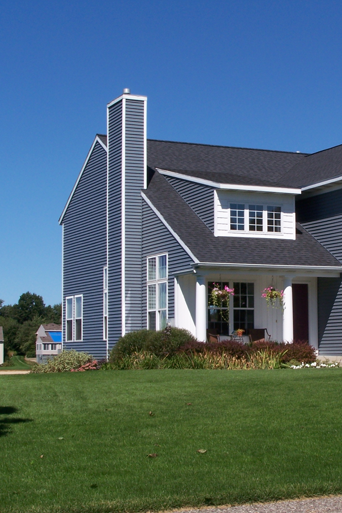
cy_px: 257
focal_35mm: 82
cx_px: 309
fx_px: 1168
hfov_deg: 16.4
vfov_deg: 24.8
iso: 80
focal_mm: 9.8
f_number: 6.3
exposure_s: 1/500
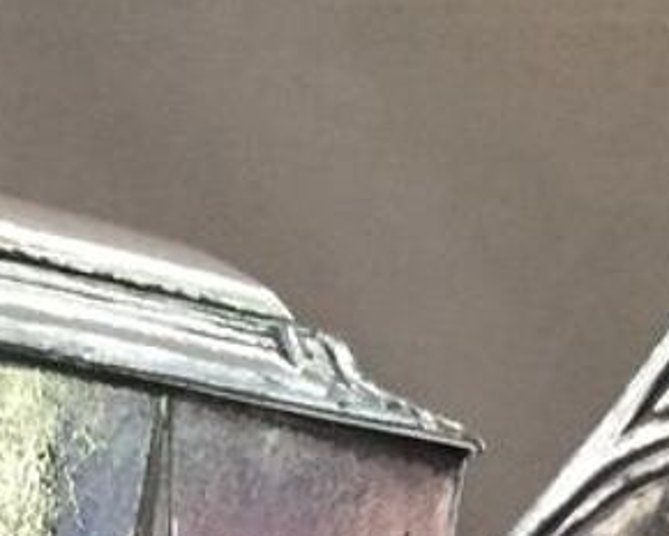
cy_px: 1332
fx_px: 2574
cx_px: -136
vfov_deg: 10.2
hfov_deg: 14.3
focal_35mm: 130
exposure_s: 1/20
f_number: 2.2
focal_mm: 4.15
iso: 250
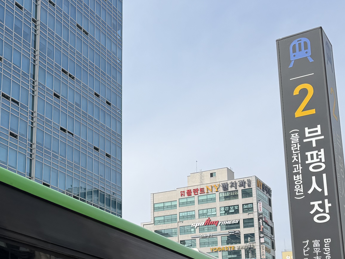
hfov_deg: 31.8
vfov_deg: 24.5
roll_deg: -0.8
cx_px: 69
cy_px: 204
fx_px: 588
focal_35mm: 59
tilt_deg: +14.3
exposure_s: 1/4673
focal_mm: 6.76
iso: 80
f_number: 1.78
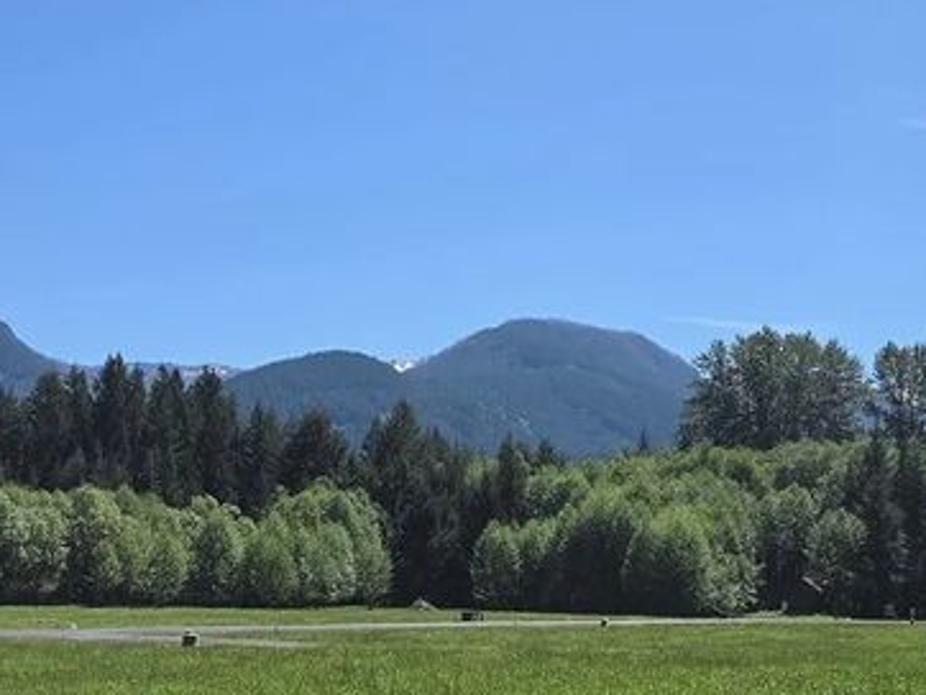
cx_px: 468
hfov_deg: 29.8
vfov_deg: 22.6
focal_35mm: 65
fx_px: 1740
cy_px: 345
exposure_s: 1/5595
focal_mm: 5.4
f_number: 1.8
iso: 80
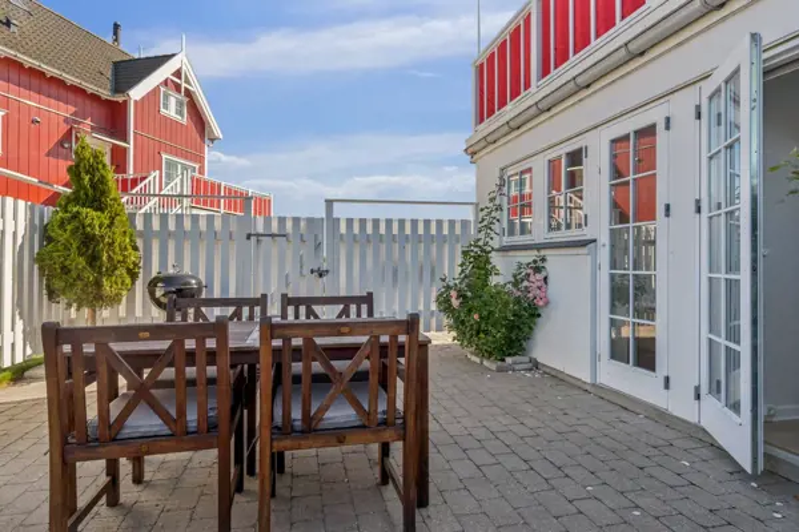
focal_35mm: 20
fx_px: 433
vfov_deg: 63.2
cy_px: 266
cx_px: 400
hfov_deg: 85.4
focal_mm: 13
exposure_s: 1/200
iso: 200
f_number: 8
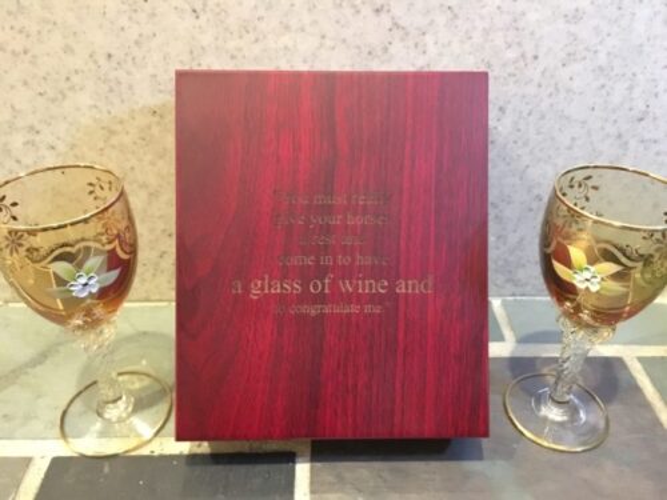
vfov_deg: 48.2
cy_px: 250
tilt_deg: -32.8
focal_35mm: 29
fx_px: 559
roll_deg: +0.4
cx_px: 334
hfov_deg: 61.7
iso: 1000
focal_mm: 4.15
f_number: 2.2
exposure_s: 1/15
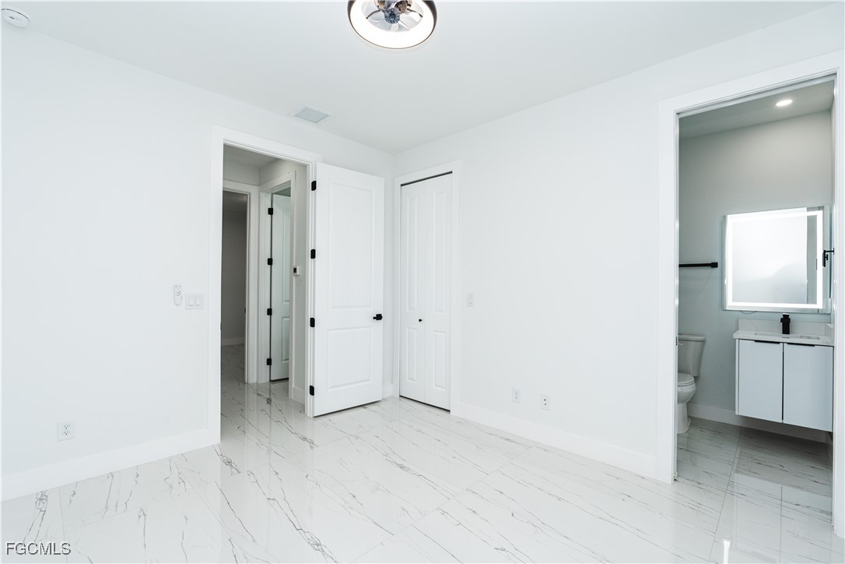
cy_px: 282
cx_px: 422
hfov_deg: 96.7
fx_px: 376
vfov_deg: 73.7
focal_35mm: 16
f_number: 8
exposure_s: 1/80
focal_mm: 16
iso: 1000
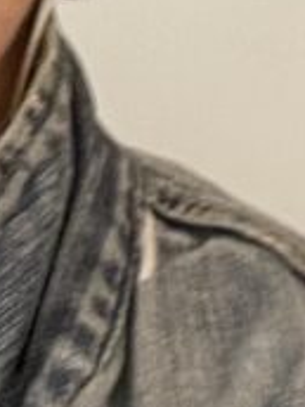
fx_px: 2103
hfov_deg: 8.0
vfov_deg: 10.5
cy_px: -258
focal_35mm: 179
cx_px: -222
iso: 400
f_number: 2.2
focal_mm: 2.71
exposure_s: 1/25
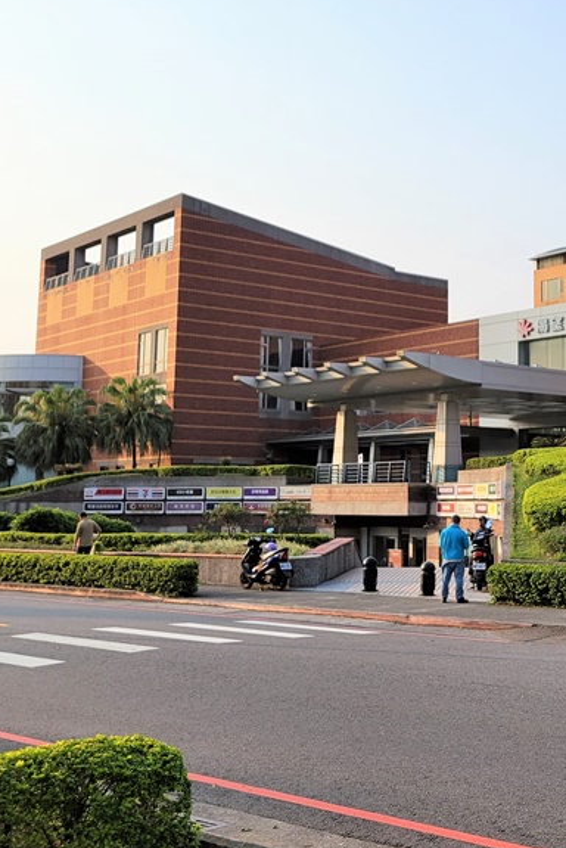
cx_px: 478
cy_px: 319
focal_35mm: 47
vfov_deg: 41.6
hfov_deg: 27.9
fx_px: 1107
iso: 40
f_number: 1.8
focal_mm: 5.4
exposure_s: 1/1550
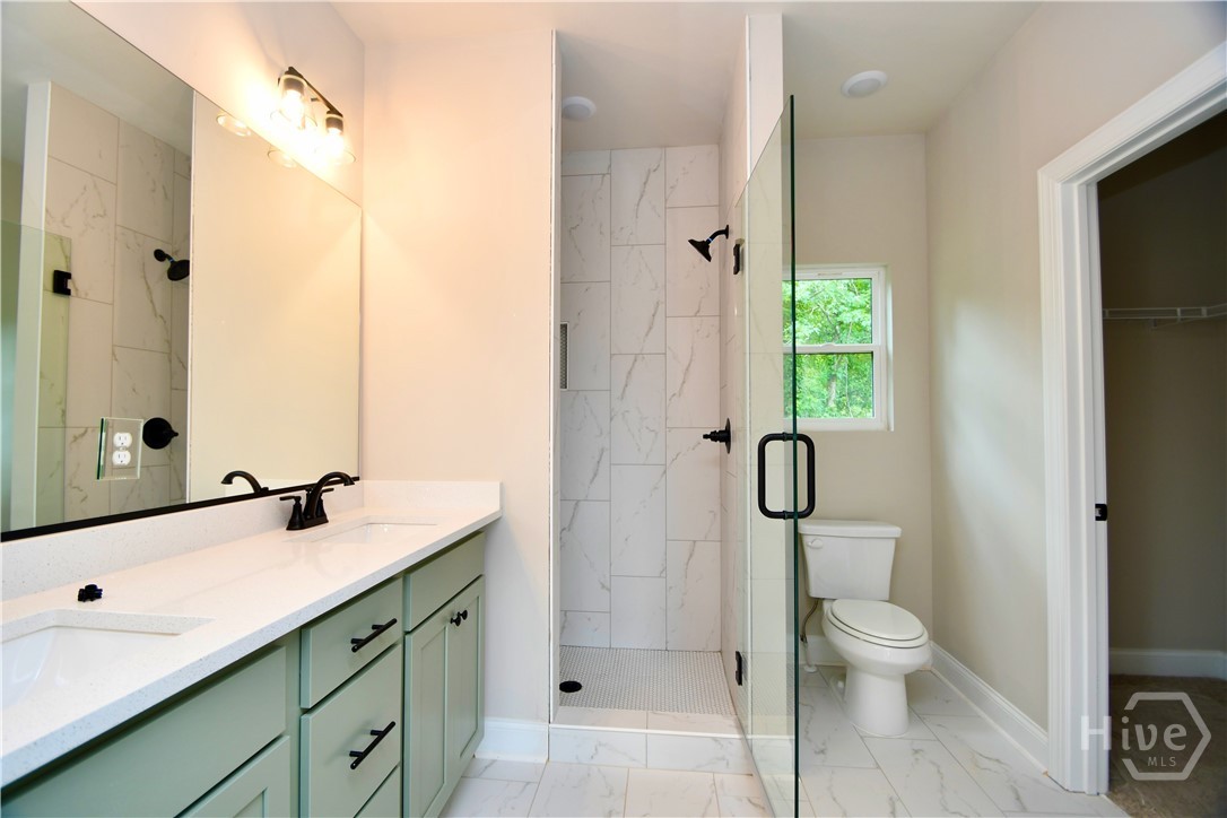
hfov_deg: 100.4
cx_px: 614
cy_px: 409
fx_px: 511
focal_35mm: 15
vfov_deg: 77.3
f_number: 4
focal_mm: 10
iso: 250
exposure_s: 1/60
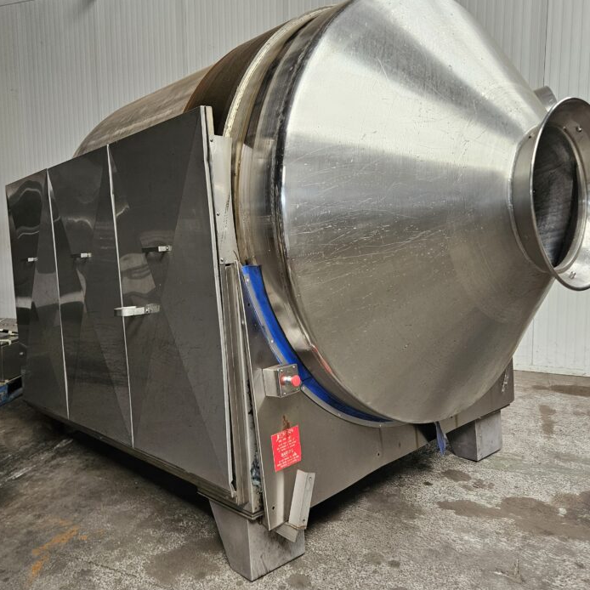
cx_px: 291
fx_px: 578
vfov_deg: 54.0
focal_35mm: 30
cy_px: 270
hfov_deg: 54.0
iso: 200
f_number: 1.8
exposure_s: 1/190
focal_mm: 5.4
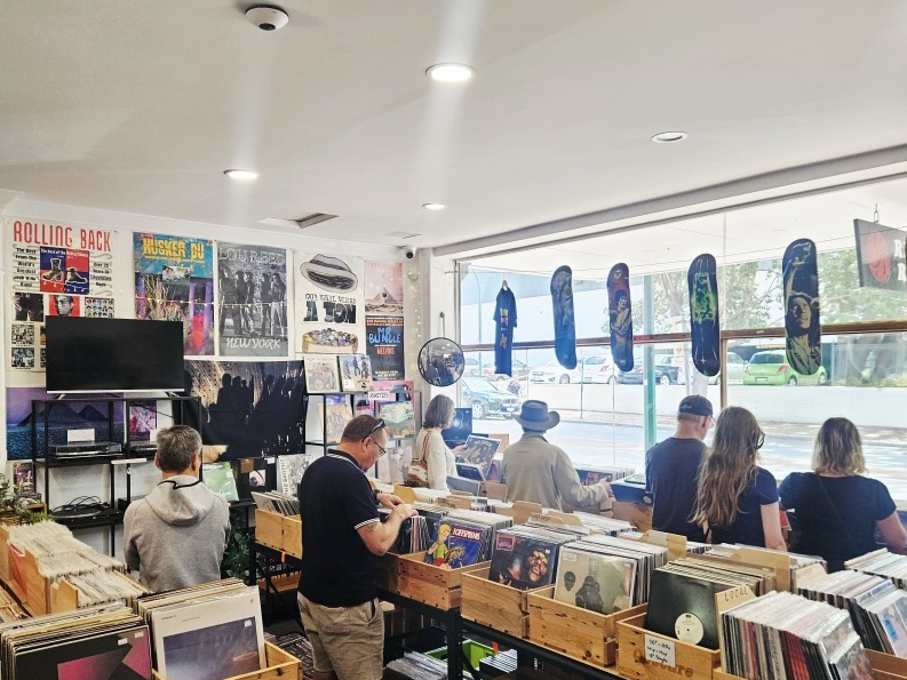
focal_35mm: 29
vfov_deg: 48.1
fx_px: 760
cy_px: 387
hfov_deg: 61.6
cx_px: 438
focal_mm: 5.4
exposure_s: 1/101
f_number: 1.8
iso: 50
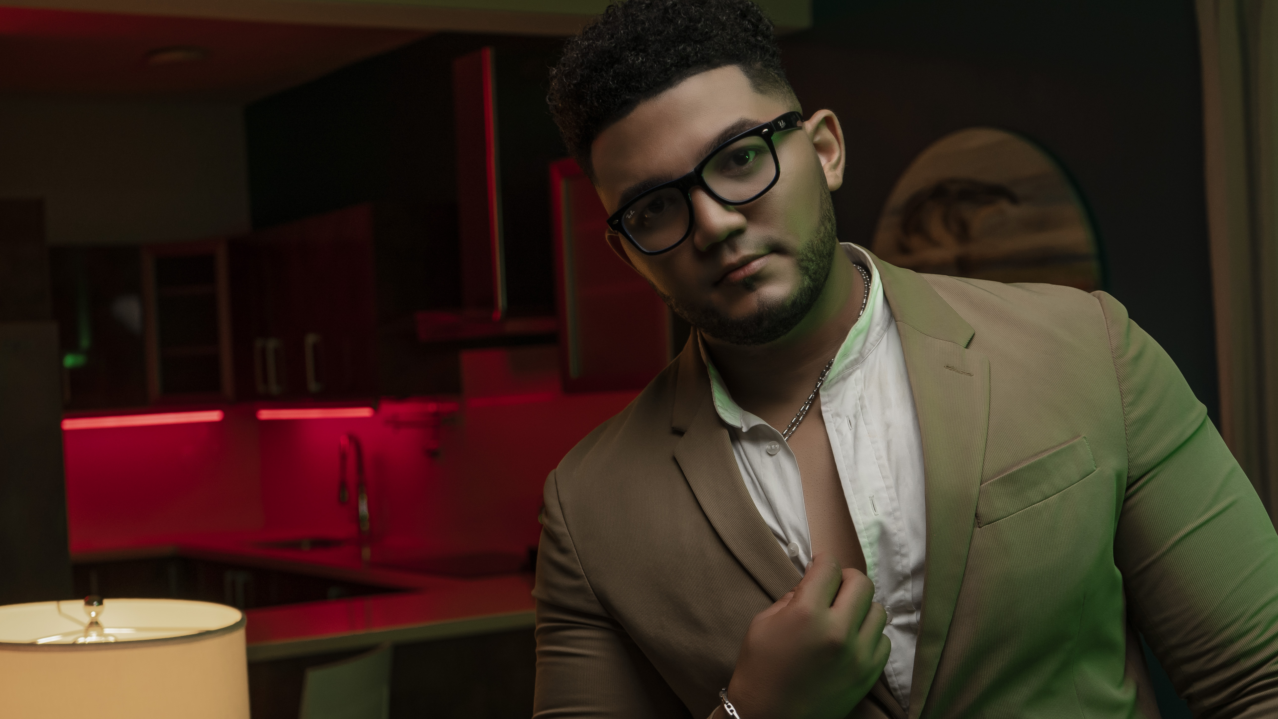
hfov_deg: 37.2
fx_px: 1898
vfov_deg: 21.4
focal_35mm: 56
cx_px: 607
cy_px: 436
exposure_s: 1/60
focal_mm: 45
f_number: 4.5
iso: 200
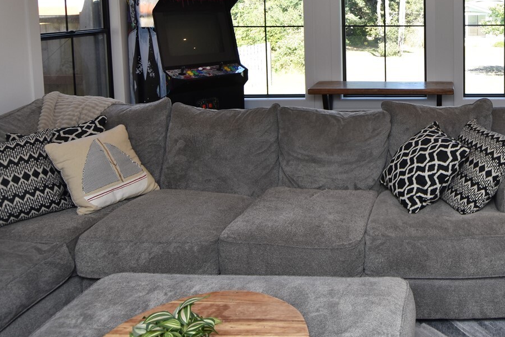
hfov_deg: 51.1
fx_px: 477
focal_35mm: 34
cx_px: 427
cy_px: 41
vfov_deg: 36.7
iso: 200
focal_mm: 12
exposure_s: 1/100
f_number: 5
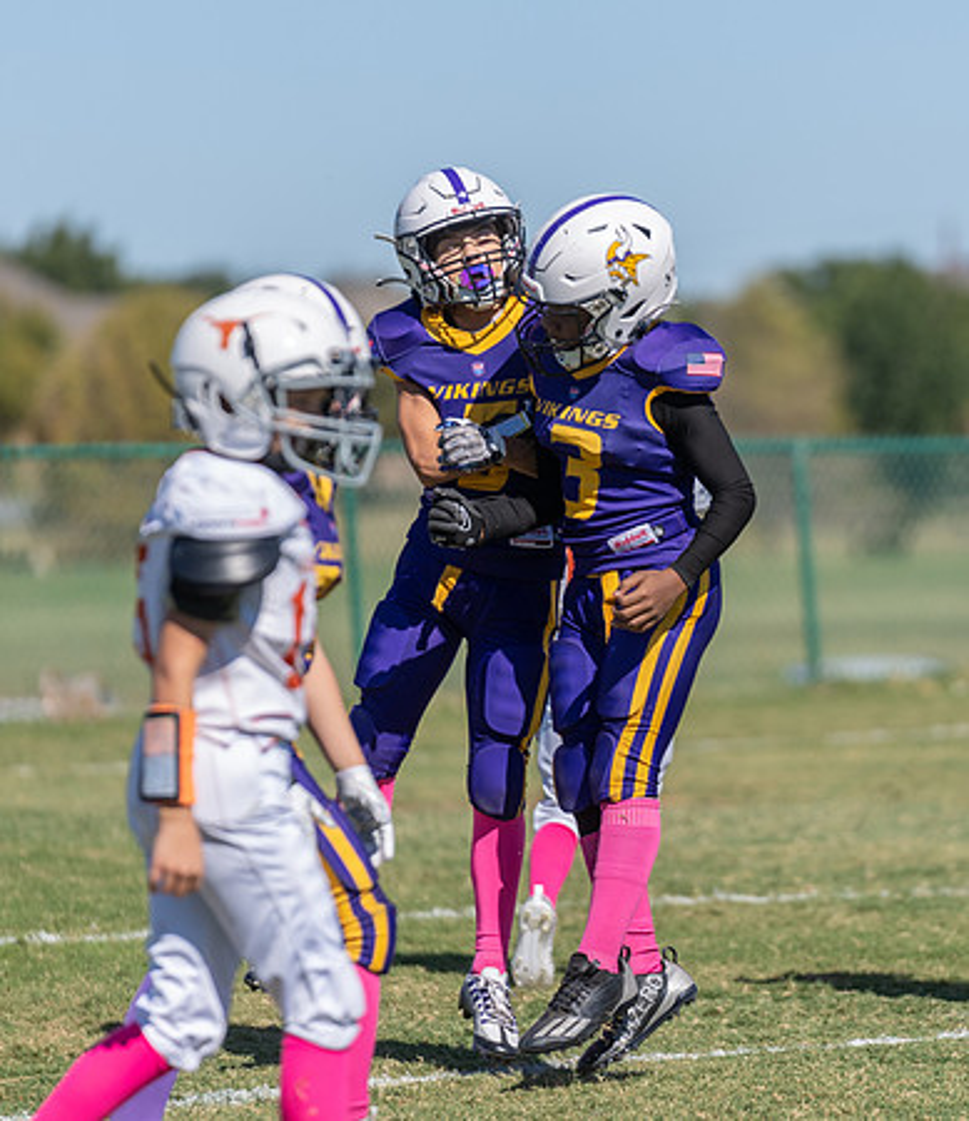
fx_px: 11663
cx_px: 571
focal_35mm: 341
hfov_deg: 4.8
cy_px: 552
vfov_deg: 5.5
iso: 100
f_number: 2.8
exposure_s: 1/2000
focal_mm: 200
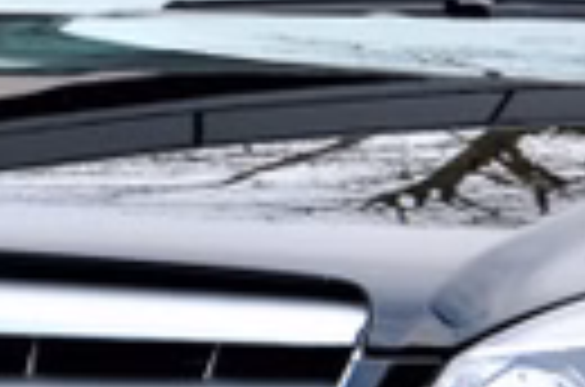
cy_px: 202
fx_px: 9256
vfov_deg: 2.4
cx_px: 243
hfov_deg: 3.6
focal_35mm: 571
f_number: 10
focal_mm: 62
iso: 200
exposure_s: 1/60
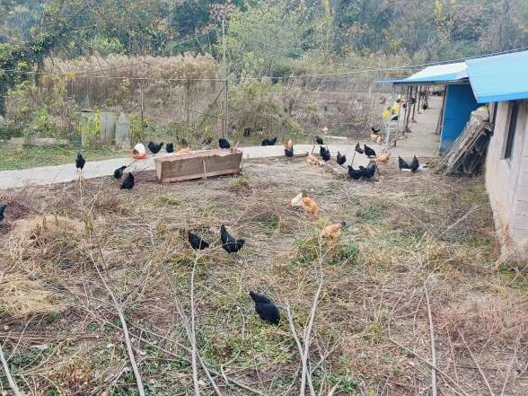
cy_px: 182
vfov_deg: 41.8
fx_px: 519
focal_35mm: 34
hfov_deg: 53.0
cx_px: 181
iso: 203
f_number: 1.7
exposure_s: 1/50
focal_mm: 4.7
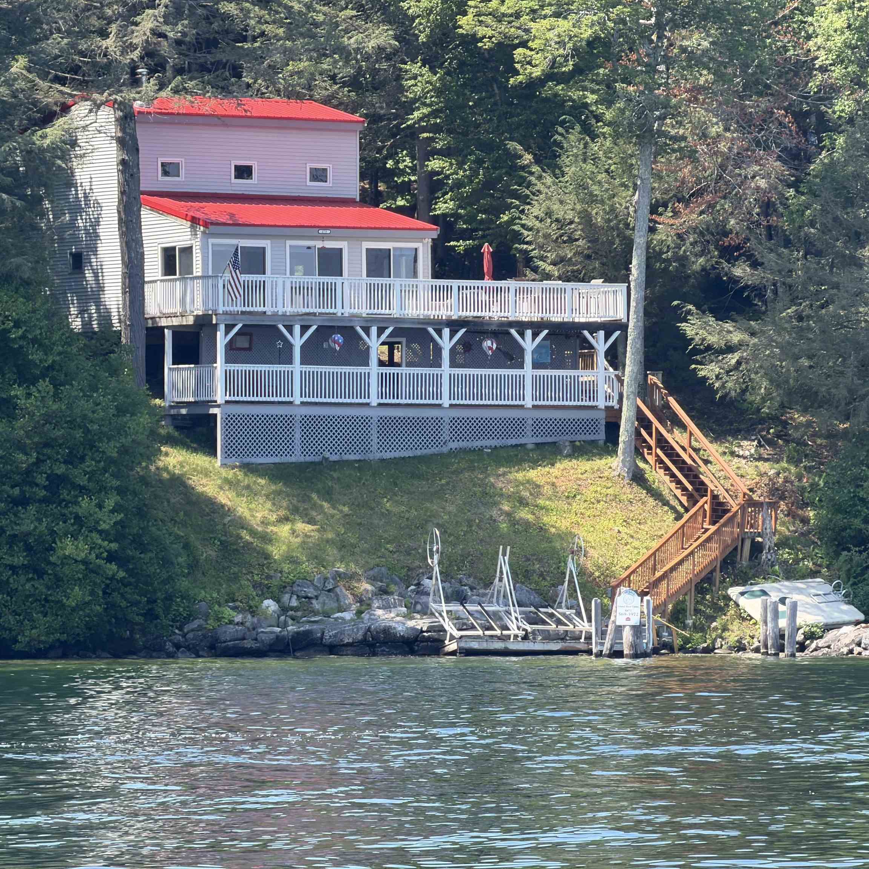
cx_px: 525
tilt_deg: +2.0
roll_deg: +0.2
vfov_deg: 7.4
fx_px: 6703
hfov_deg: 7.4
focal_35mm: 236
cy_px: 434
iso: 50
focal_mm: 16.89
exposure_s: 1/344
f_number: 2.8
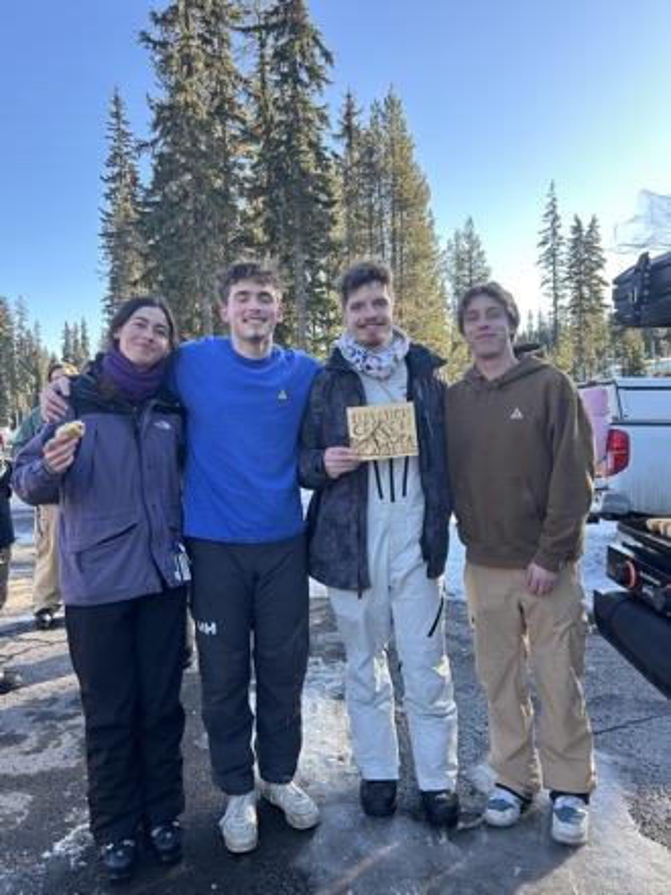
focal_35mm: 26
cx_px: 336
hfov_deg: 53.1
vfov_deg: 67.3
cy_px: 448
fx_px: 672
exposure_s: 1/391
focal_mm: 5.7
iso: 50
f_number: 1.5
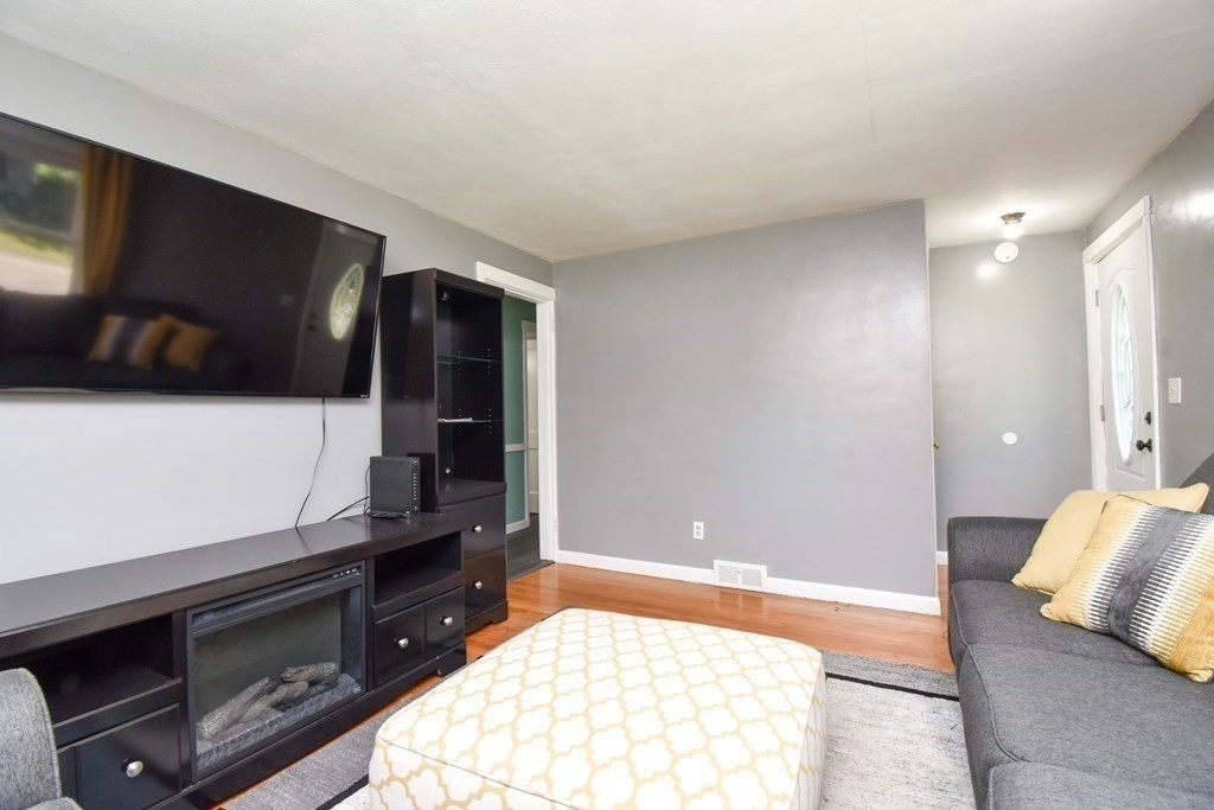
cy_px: 405
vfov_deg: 77.3
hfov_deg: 100.4
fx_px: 506
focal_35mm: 15
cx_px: 607
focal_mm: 10
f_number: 8
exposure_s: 1/30
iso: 500
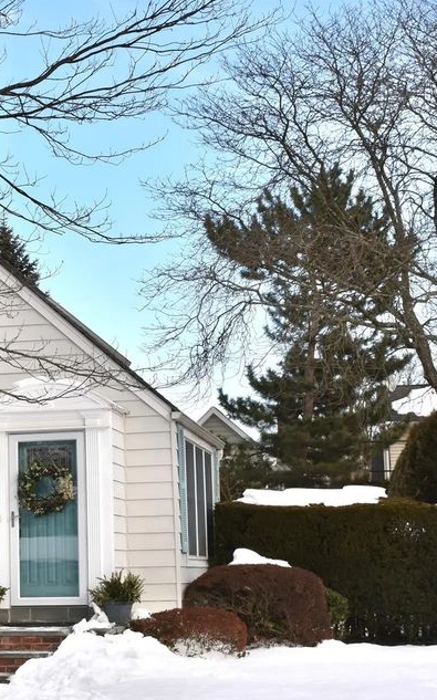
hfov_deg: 18.9
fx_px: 1275
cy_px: 371
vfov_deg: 30.7
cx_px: -6
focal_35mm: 67
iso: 400
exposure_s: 1/320
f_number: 9
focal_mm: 27
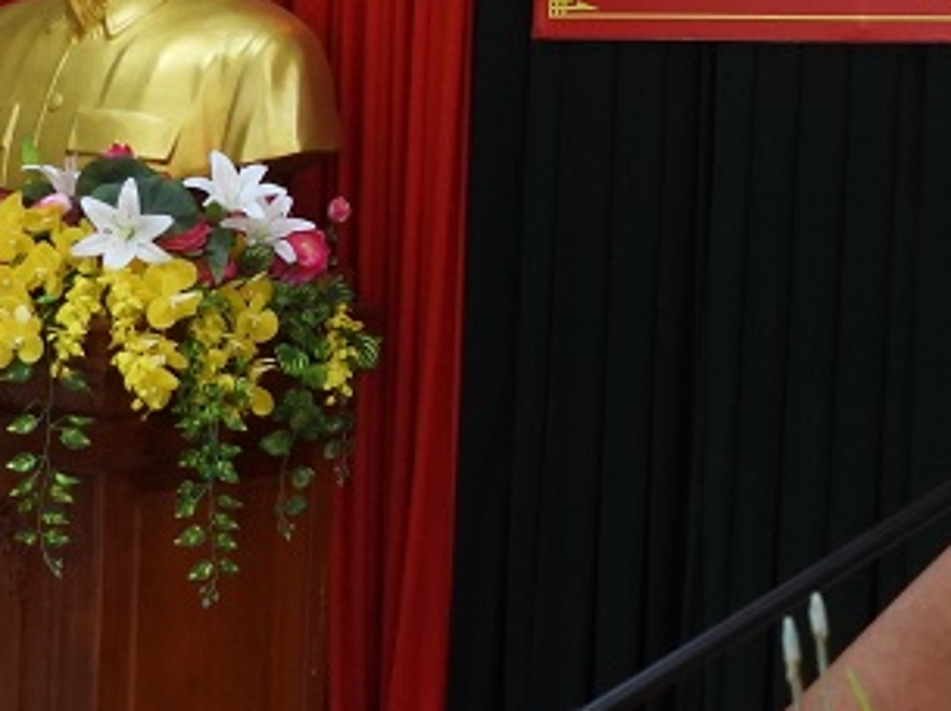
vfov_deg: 18.7
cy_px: 168
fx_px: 2140
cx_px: 1104
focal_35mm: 78
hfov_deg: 23.2
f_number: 2.8
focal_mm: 4.3
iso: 200
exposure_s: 1/30
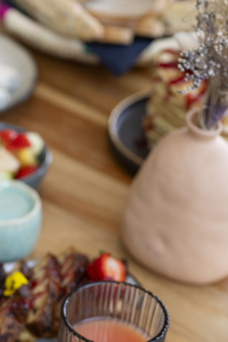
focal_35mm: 145
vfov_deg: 13.9
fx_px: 1377
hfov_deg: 9.3
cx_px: -73
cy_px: 363
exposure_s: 1/500
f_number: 2.8
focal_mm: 50
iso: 640
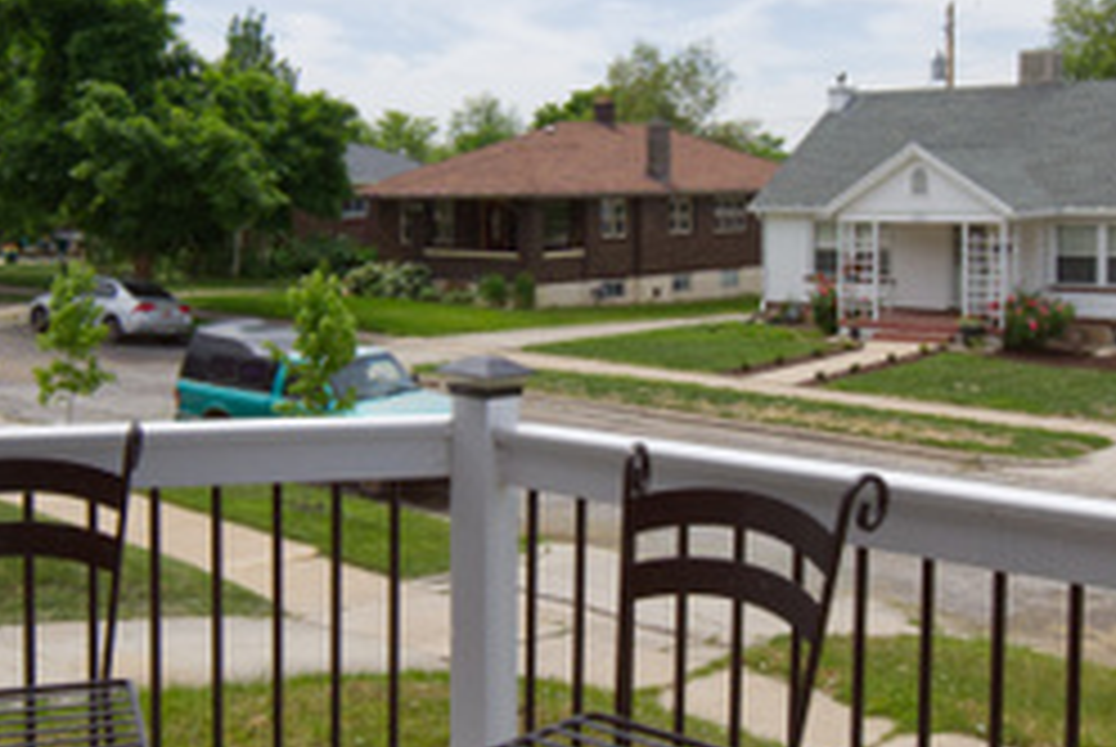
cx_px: 486
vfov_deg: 26.8
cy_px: 254
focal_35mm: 50
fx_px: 1561
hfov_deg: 39.3
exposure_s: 1/4000
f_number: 7.1
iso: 400
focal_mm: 13
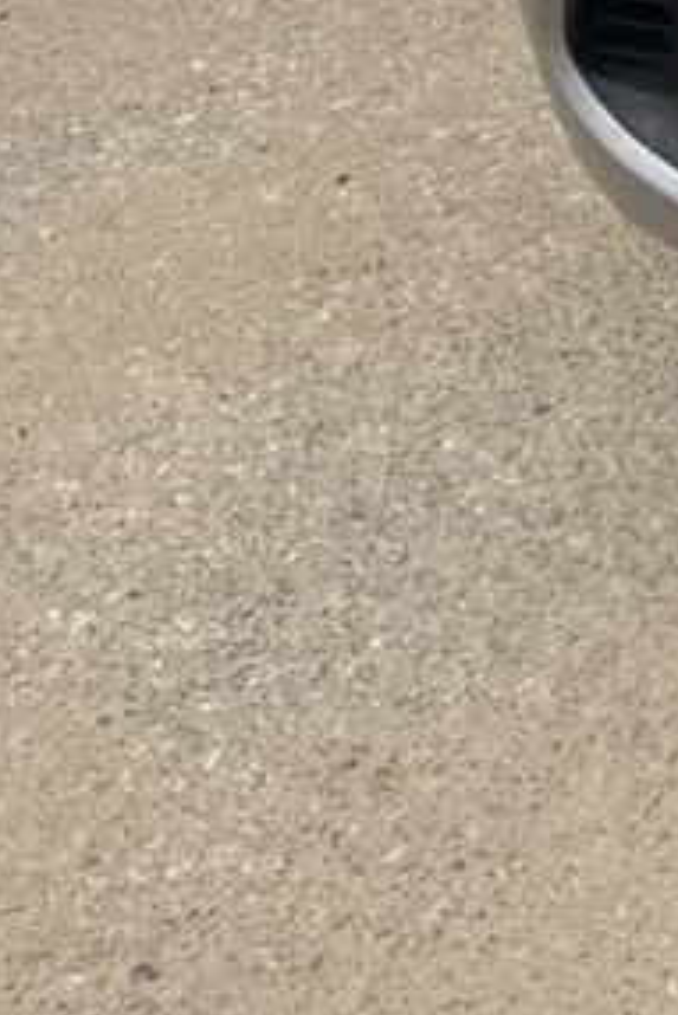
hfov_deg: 9.5
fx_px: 3640
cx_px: 1629
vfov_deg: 14.9
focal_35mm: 129
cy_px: -421
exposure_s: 1/8403
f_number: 1.6
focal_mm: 4.2
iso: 32
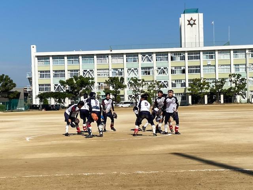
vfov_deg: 53.1
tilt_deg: -0.7
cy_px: 95
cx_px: 126
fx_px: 190
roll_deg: +2.1
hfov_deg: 67.3
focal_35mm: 26
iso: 32
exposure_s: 1/5025
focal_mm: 4.2
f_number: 1.8
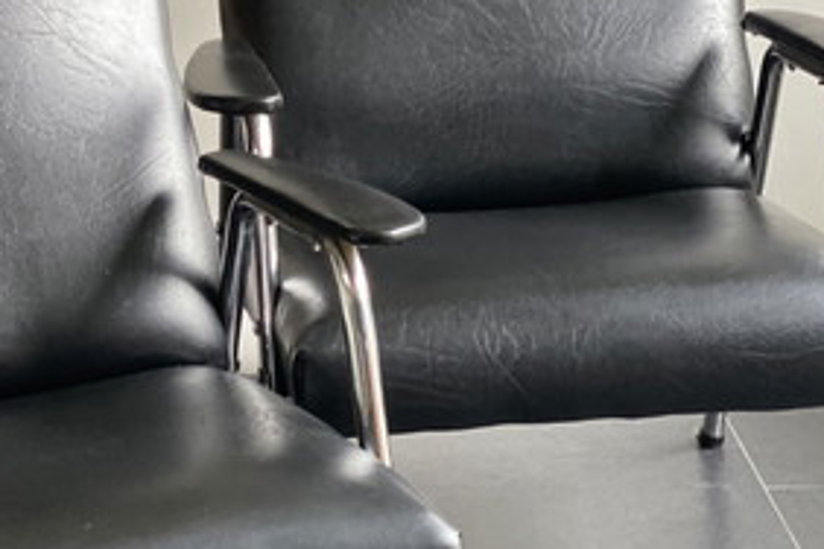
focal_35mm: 131
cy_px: 291
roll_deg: +2.2
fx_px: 2998
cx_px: 205
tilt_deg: -15.9
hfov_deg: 15.6
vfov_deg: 10.5
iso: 200
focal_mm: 6
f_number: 2
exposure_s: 1/33
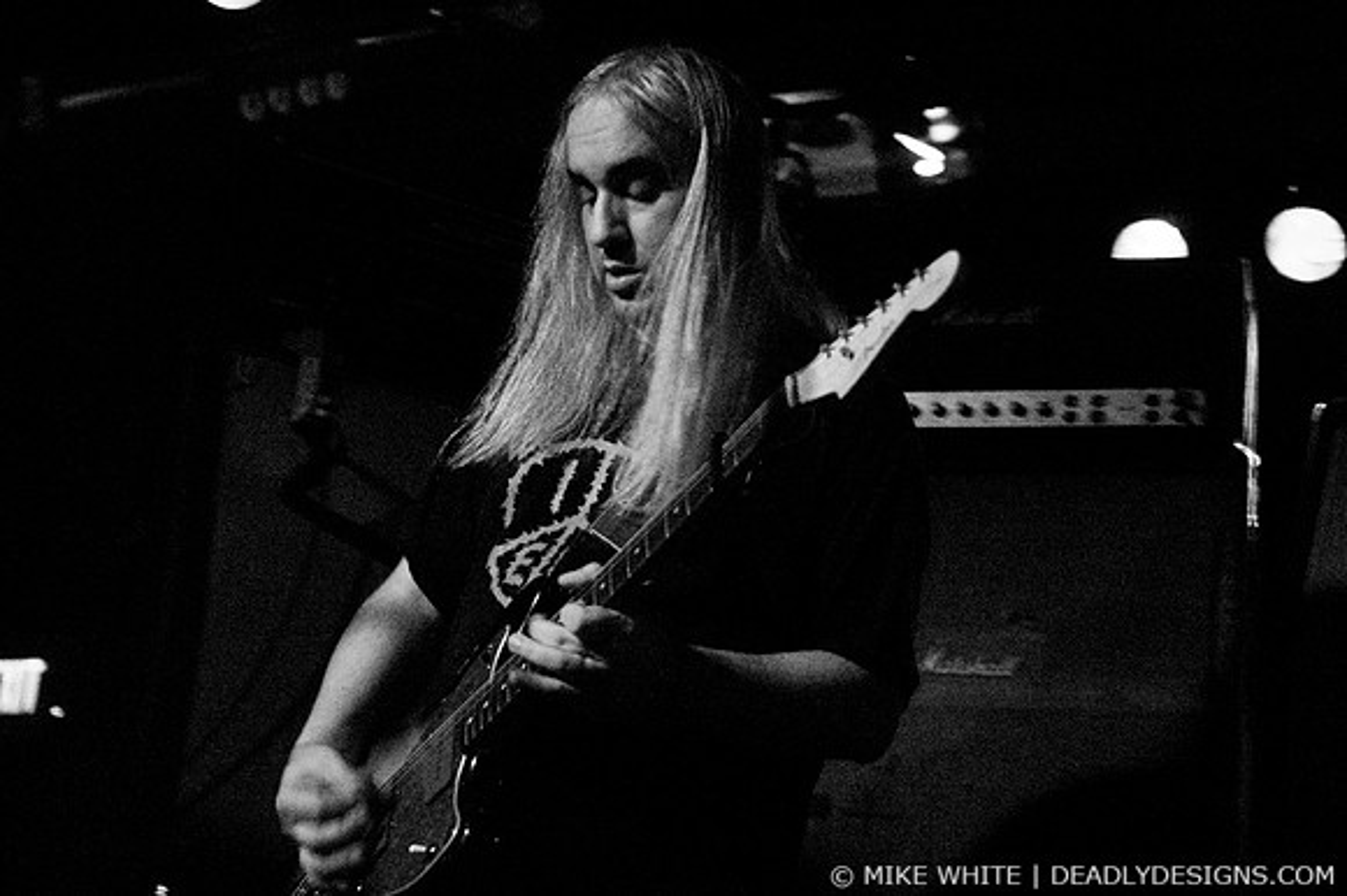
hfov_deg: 33.4
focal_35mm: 60
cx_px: 674
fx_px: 2244
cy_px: 448
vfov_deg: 22.6
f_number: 2.8
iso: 1600
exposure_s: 1/30
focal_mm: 40
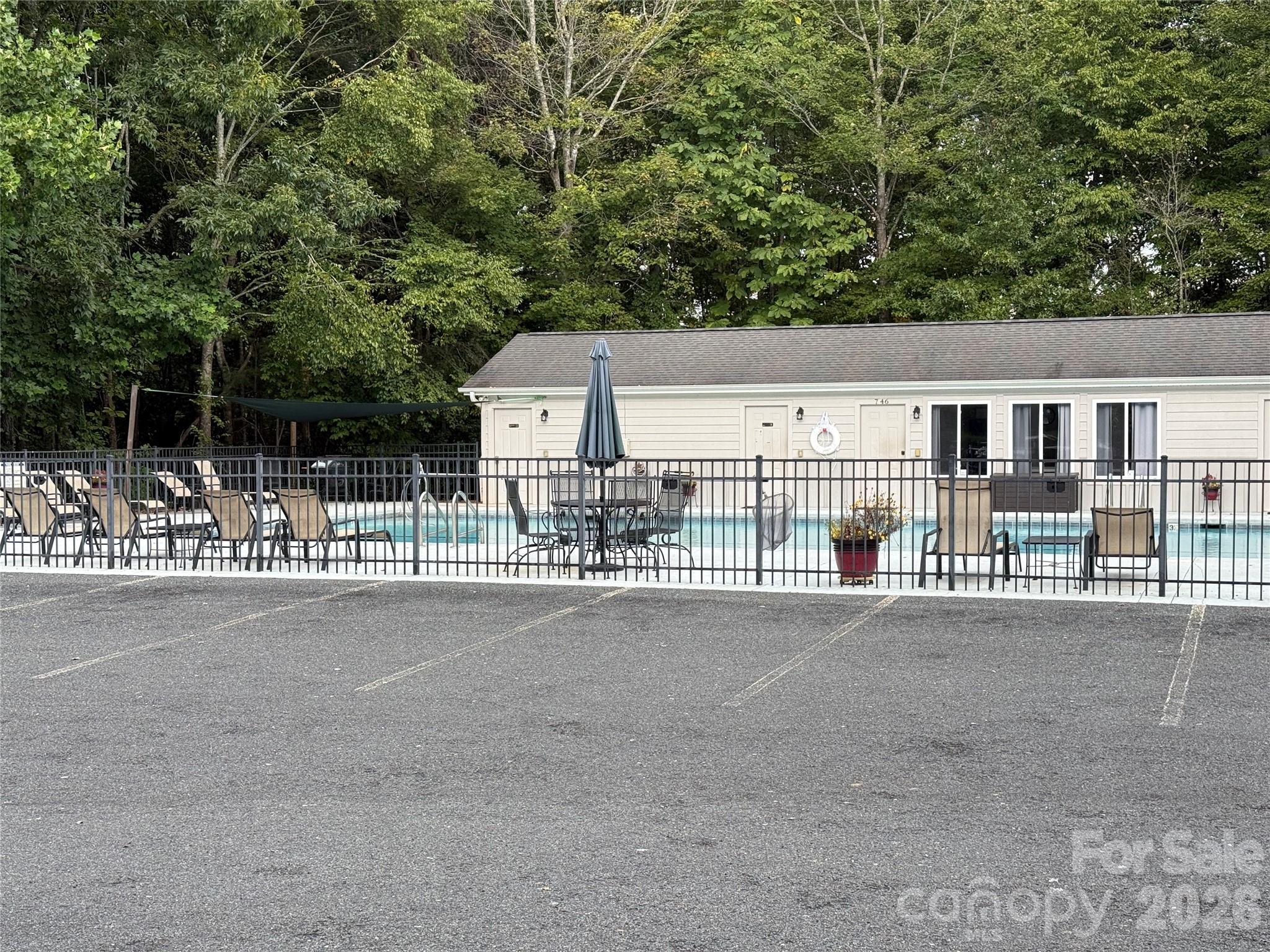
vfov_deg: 30.3
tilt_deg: -1.1
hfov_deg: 39.7
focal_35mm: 48
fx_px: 1761
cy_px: 476
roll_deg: -0.8
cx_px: 635
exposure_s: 1/786
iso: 64
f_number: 1.78
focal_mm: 6.76
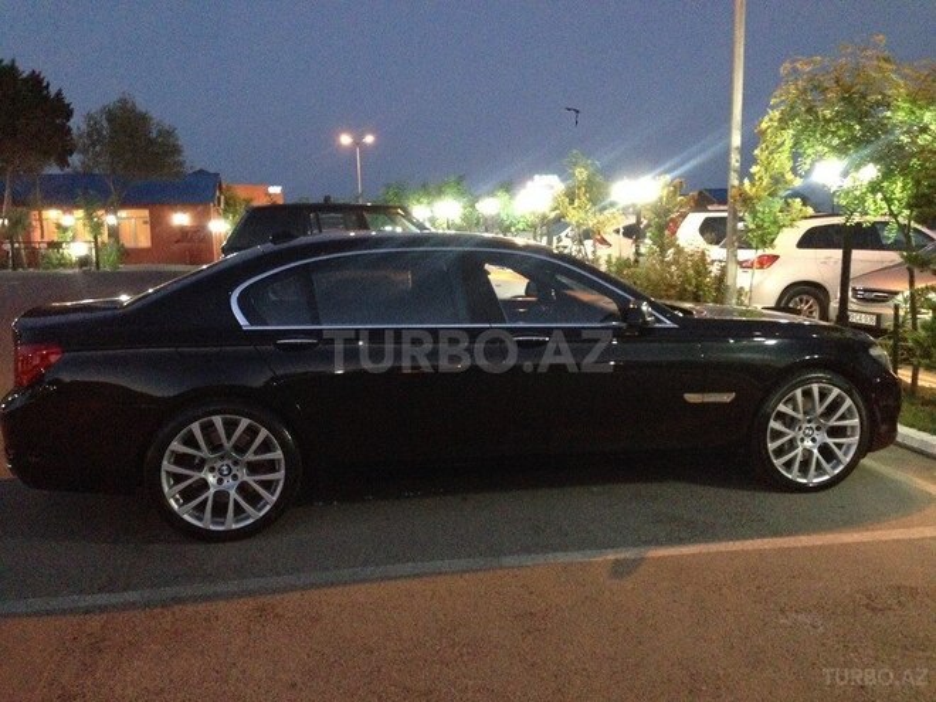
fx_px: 892
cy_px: 351
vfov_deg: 42.9
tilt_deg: -7.4
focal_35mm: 33
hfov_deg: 55.4
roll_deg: -0.1
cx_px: 468
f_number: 2.4
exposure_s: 1/15
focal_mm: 4.12
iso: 800
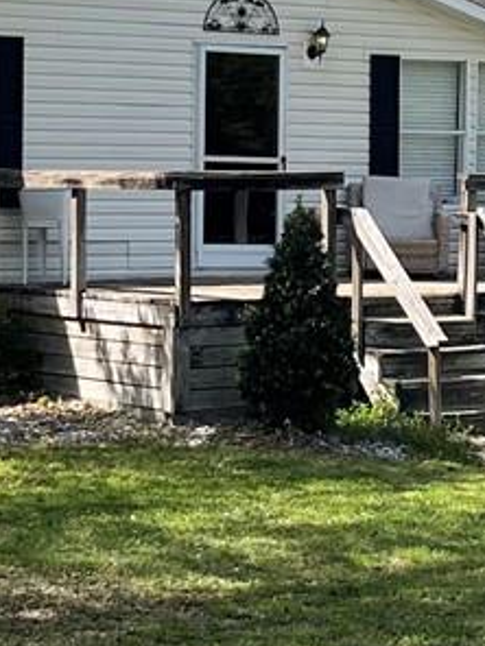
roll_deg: -0.7
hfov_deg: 11.0
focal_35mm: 135
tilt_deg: -0.7
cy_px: 234
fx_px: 2522
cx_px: 360
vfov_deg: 14.6
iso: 32
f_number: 1.6
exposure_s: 1/1456
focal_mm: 5.1
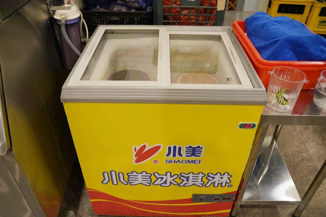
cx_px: 163
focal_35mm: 28
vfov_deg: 46.4
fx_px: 254
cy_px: 108
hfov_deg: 65.5
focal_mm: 28
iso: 1600
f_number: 4
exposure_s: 1/160
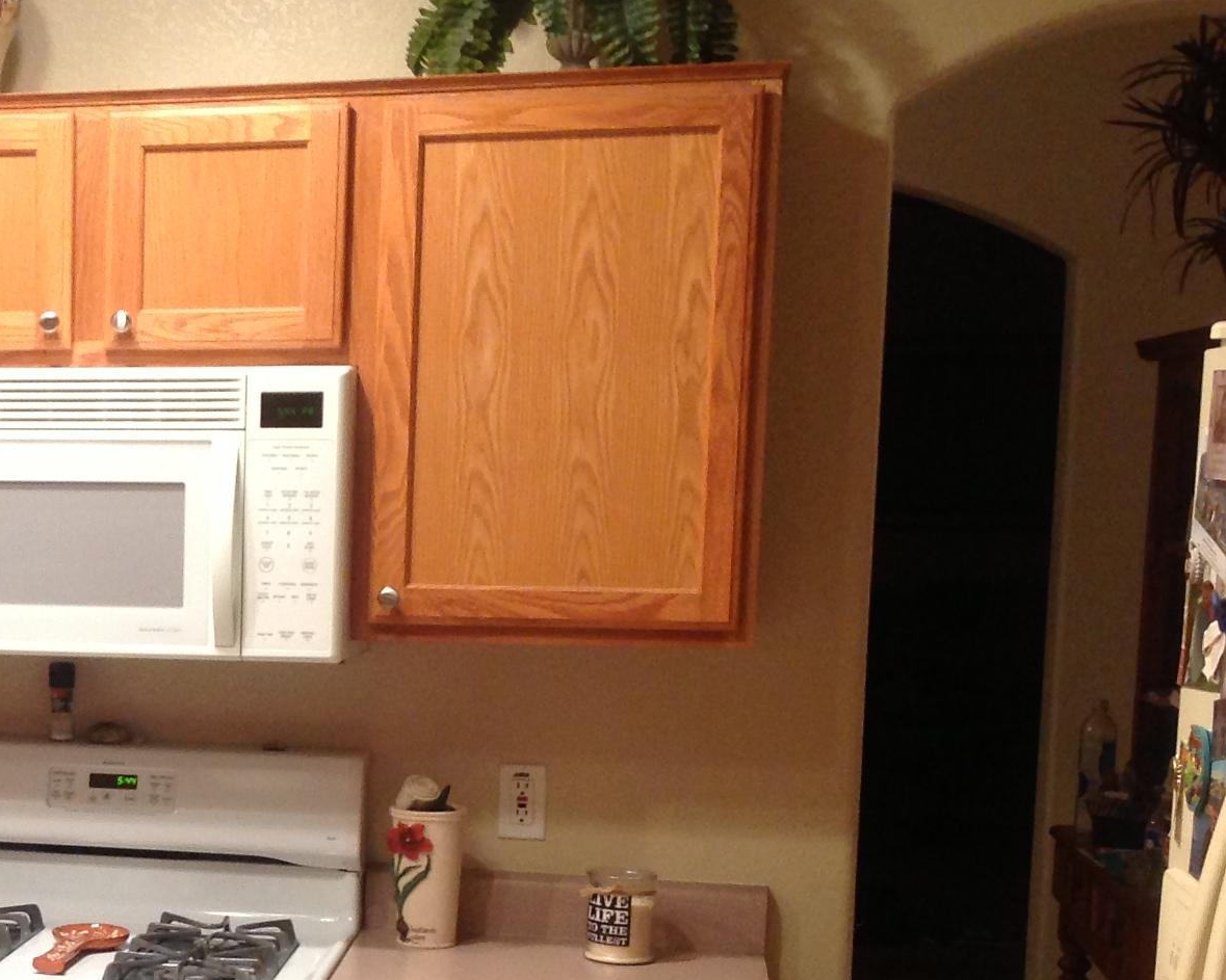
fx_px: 2721
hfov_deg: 24.0
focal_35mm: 75
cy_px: 733
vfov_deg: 20.3
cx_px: -79
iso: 125
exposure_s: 1/15
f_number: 2.4
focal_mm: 4.28
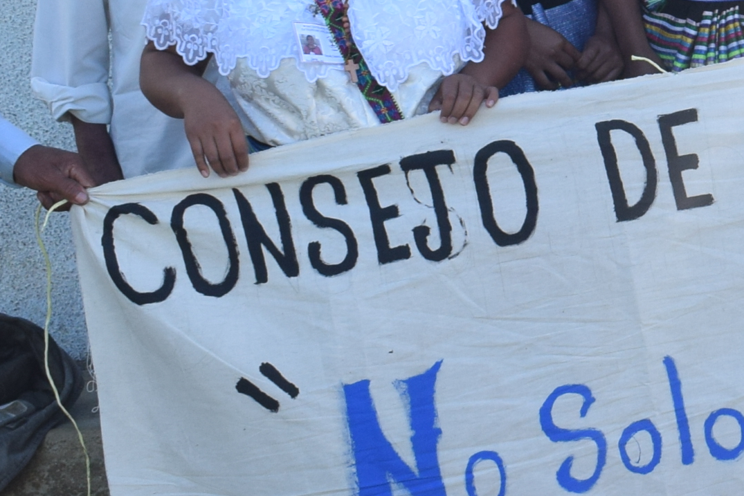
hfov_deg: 14.0
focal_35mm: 138
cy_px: -100
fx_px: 2852
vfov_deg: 9.8
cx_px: 1073
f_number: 8
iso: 400
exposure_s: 1/250
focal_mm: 22
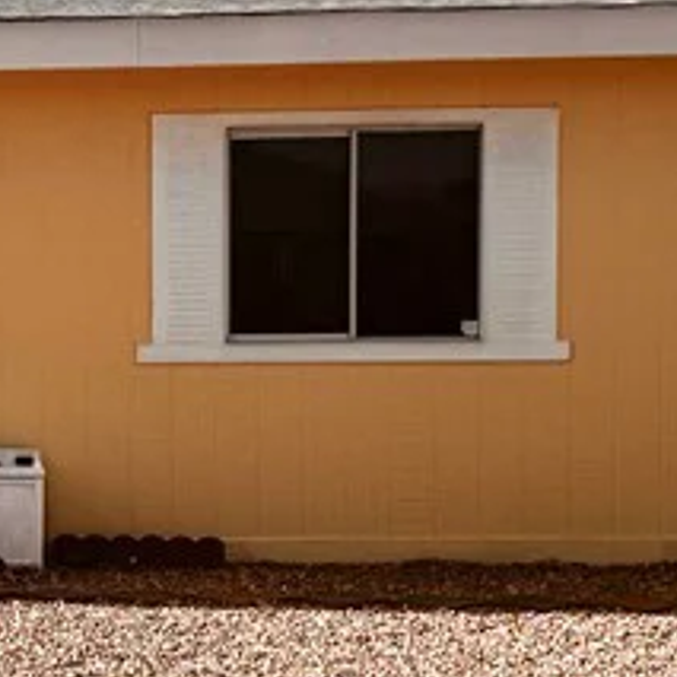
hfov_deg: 16.3
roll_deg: +0.2
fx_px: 2257
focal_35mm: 102
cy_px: 407
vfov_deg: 17.0
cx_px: -162
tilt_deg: -1.7
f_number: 1.78
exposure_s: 1/9009
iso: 80
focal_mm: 6.76
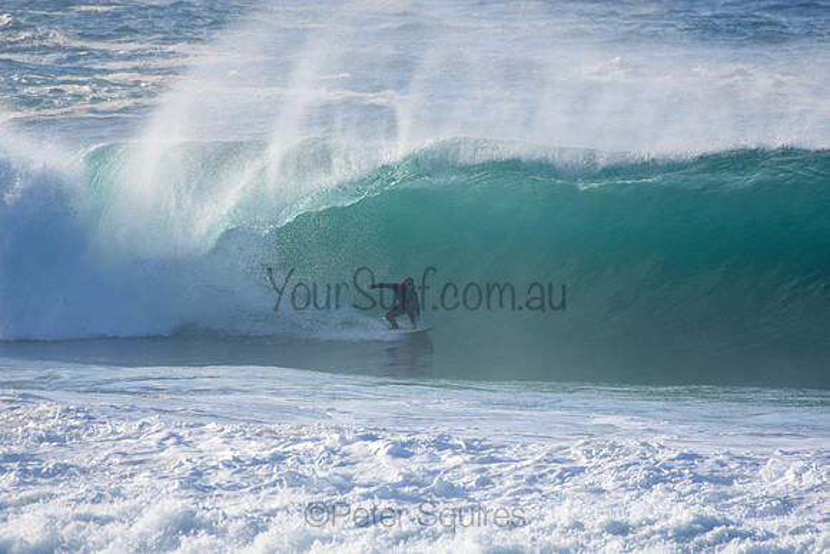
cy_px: 277
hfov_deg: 2.7
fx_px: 17295
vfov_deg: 1.8
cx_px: 415
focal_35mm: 750
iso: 360
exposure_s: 1/2000
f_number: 5.6
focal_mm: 500
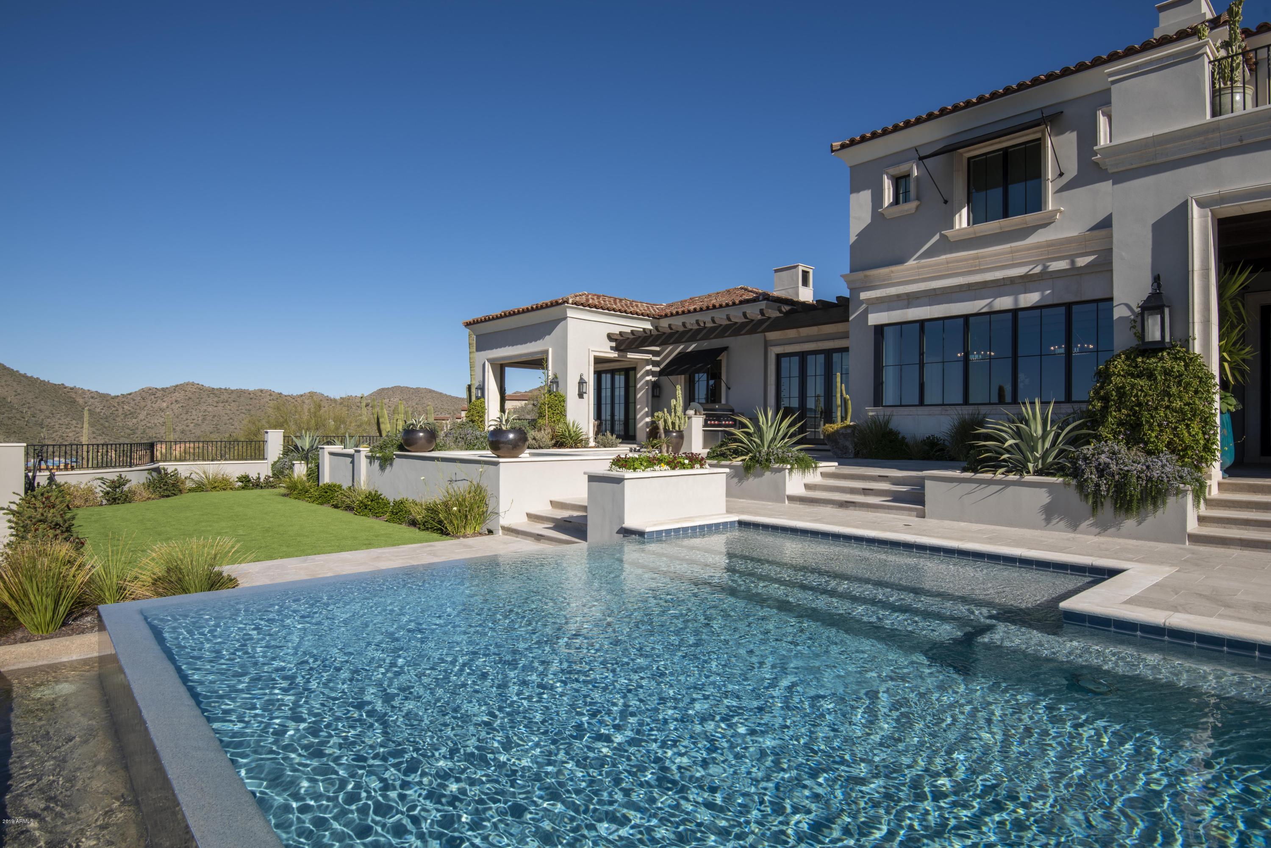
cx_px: 636
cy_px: 424
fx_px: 671
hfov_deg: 86.9
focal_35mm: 19
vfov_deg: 64.6
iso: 100
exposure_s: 1/125
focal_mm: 19
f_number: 11
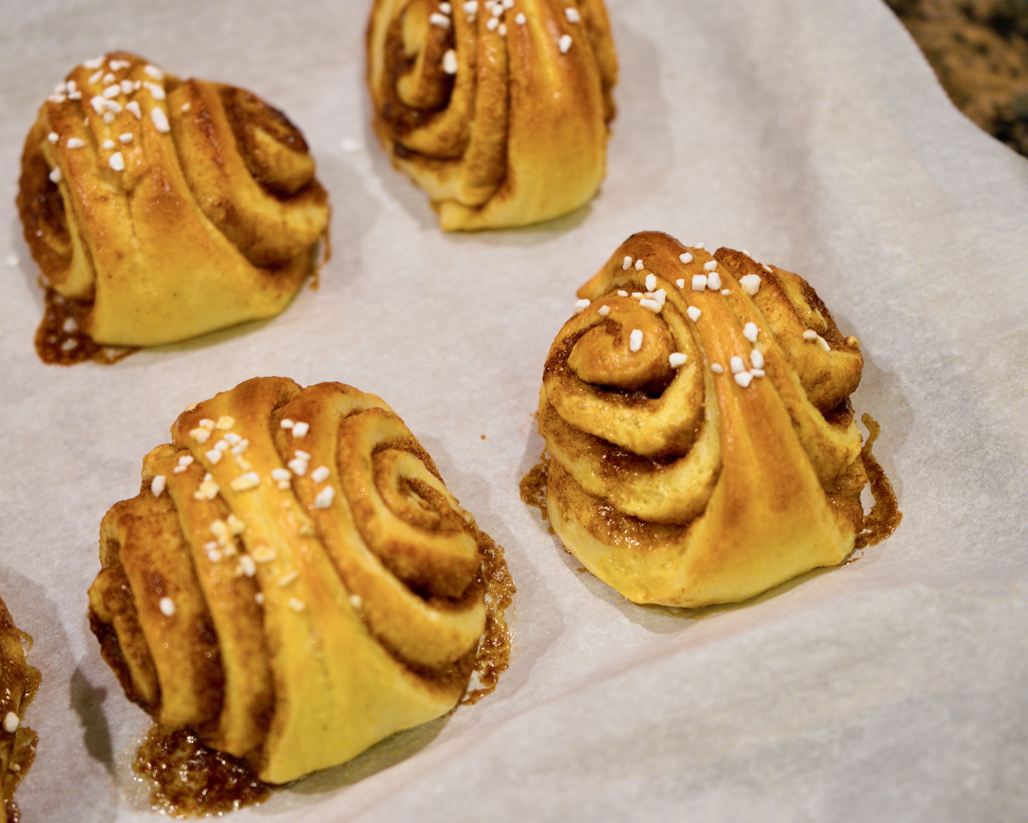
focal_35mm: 60
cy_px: 412
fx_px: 1825
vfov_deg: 25.4
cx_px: 526
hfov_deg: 31.5
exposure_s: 1/50
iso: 640
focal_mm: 53
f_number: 5
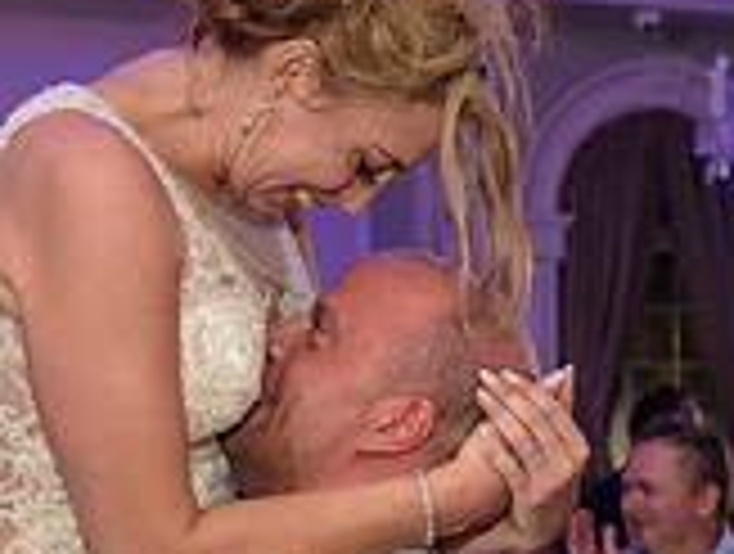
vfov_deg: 15.0
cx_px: 293
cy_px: 372
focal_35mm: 99
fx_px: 2104
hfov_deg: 19.8
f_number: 3.2
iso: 1600
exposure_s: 1/125
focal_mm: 29
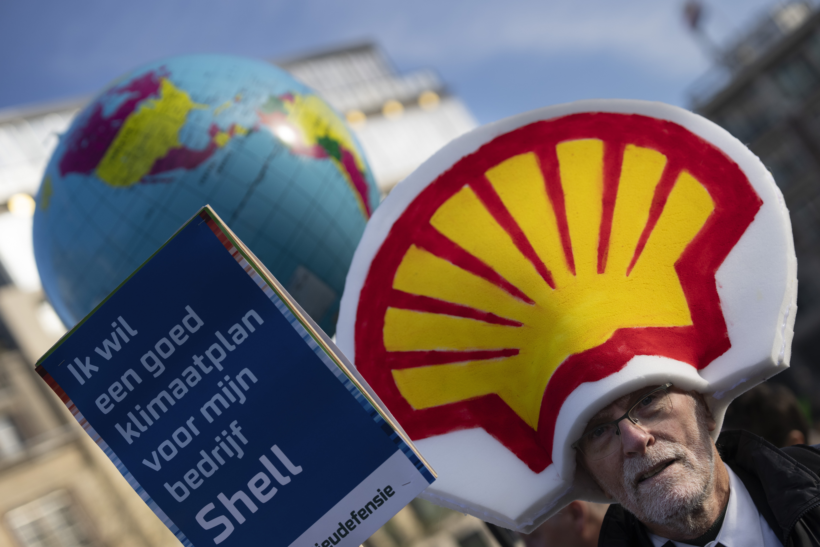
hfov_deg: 23.9
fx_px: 1936
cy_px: 274
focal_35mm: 85
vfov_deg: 16.1
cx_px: 410
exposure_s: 1/2500
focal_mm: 85
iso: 320
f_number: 3.2
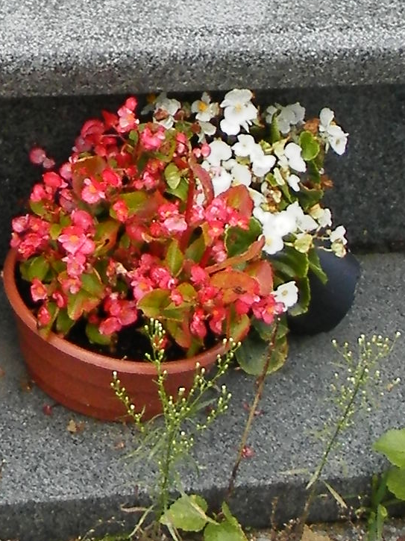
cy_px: -131
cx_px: -195
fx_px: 2483
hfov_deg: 9.1
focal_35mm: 159
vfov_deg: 12.1
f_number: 8.7
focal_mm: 4.5
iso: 80
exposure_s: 1/20
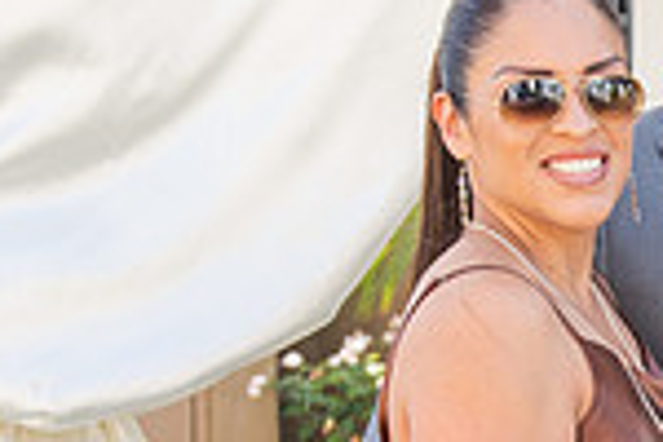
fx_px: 3112
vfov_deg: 8.1
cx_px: 1025
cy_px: 484
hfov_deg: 11.6
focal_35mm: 169
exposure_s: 1/125
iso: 100
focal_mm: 38
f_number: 5
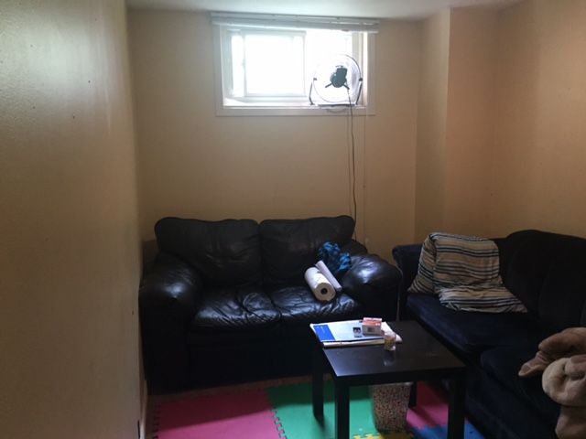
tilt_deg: -8.8
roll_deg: -0.1
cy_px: 220
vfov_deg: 48.2
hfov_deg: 61.7
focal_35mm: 29
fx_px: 491
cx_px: 293
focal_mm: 4.15
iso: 250
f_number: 2.2
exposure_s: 1/15
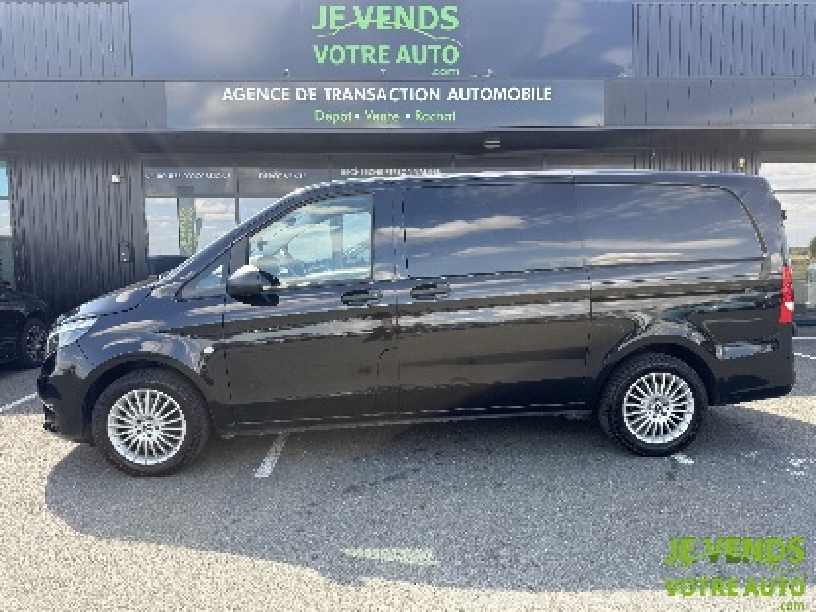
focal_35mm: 24
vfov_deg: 56.8
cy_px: 306
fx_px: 566
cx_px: 408
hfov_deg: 71.6
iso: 80
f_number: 1.78
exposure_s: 1/575
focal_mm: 6.76
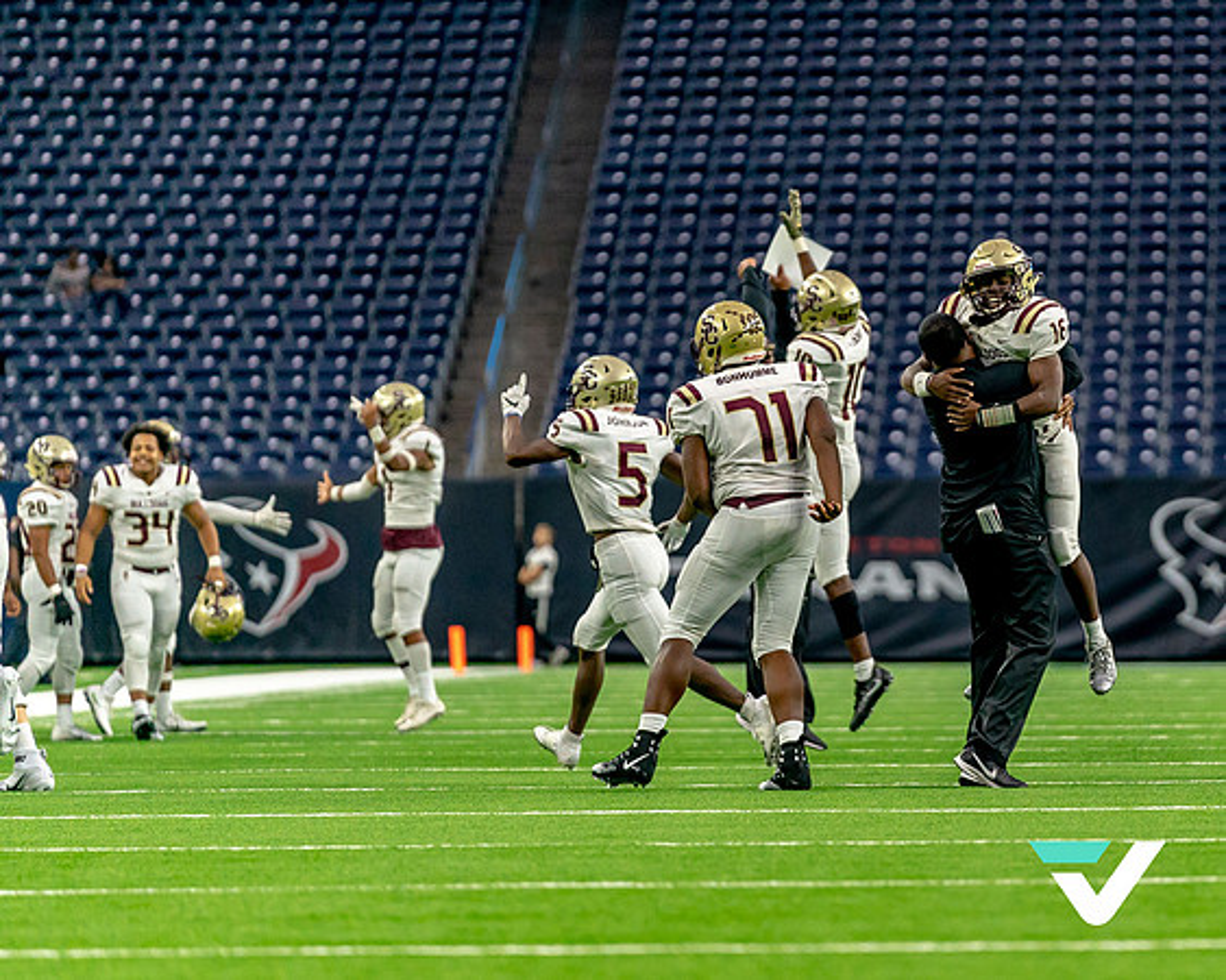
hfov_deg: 6.6
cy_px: 448
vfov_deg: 5.3
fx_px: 10600
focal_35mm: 292
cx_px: 952
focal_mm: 200
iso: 2000
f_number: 2.8
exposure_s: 1/2000
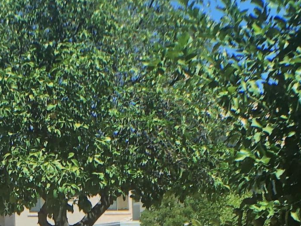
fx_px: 1096
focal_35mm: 126
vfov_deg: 11.6
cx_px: 171
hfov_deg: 15.6
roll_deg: +1.5
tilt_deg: -0.4
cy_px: 250
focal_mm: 4.15
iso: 25
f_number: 2.2
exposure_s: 1/1221
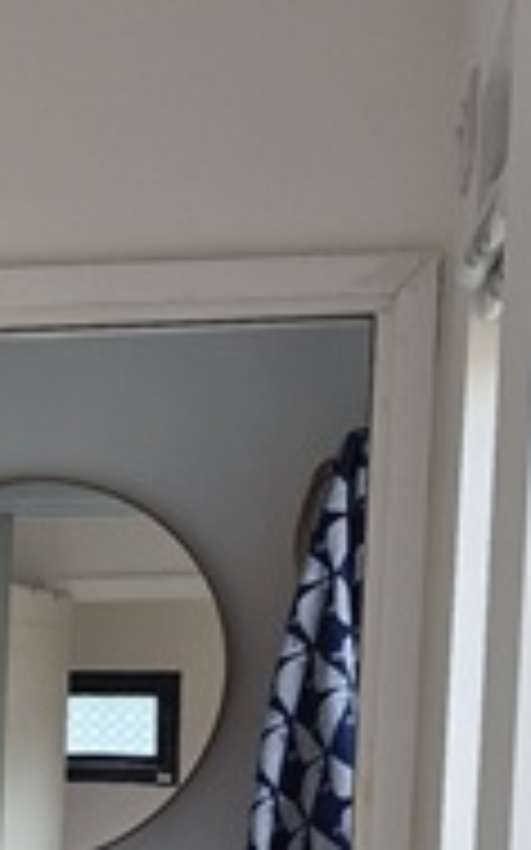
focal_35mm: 129
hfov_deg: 9.5
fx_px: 2989
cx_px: -536
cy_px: 1097
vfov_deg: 15.4
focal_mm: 5.4
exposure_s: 1/180
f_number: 1.8
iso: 80
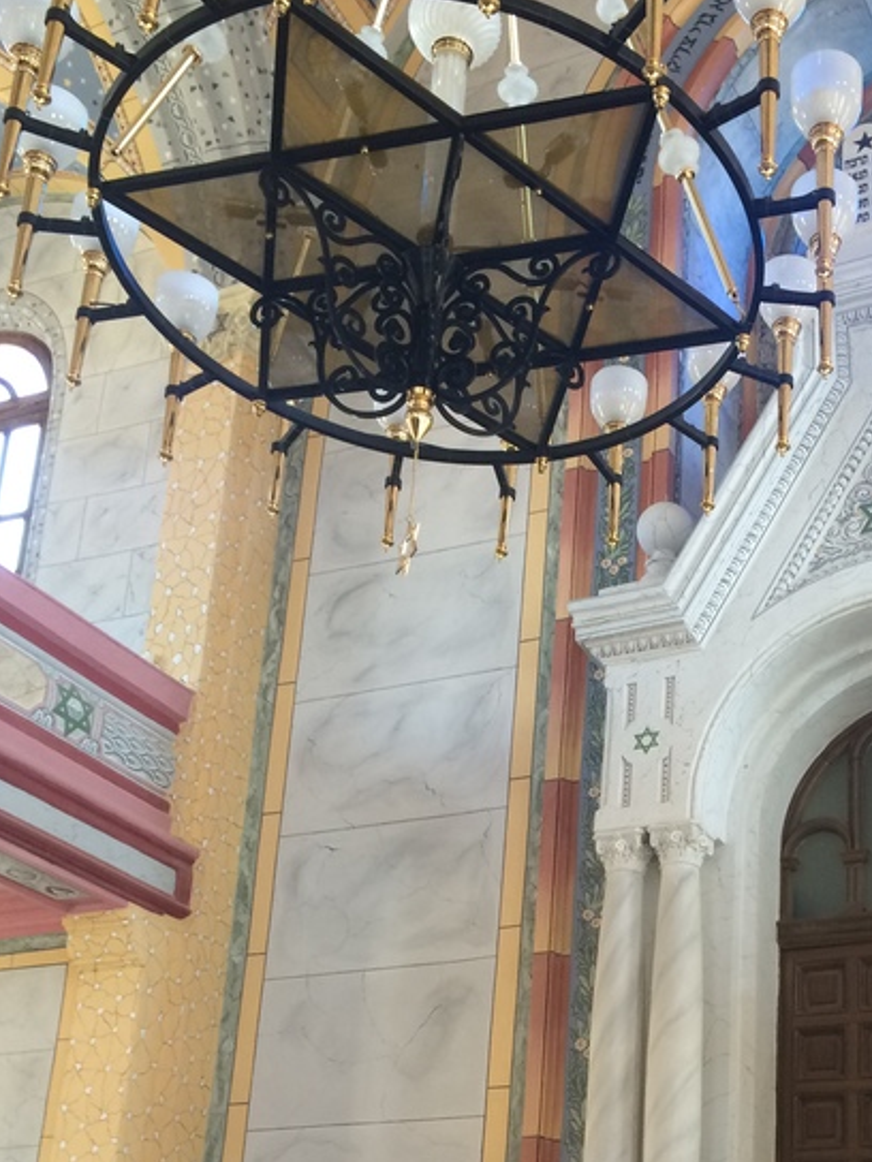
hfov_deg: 29.2
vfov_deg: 37.5
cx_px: 669
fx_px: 1646
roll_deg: -0.7
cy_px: 927
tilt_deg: +17.0
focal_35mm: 49
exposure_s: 1/33
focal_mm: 4.15
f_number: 2.2
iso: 64
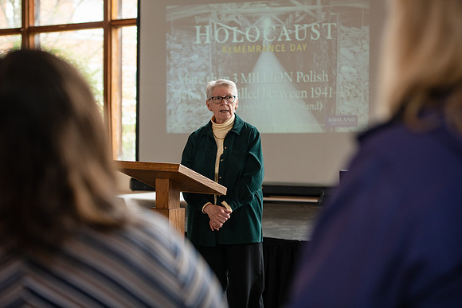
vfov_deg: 16.1
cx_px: 231
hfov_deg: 23.9
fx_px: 1091
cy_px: 154
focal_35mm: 85
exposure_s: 1/200
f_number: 3.2
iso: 800
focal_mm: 85
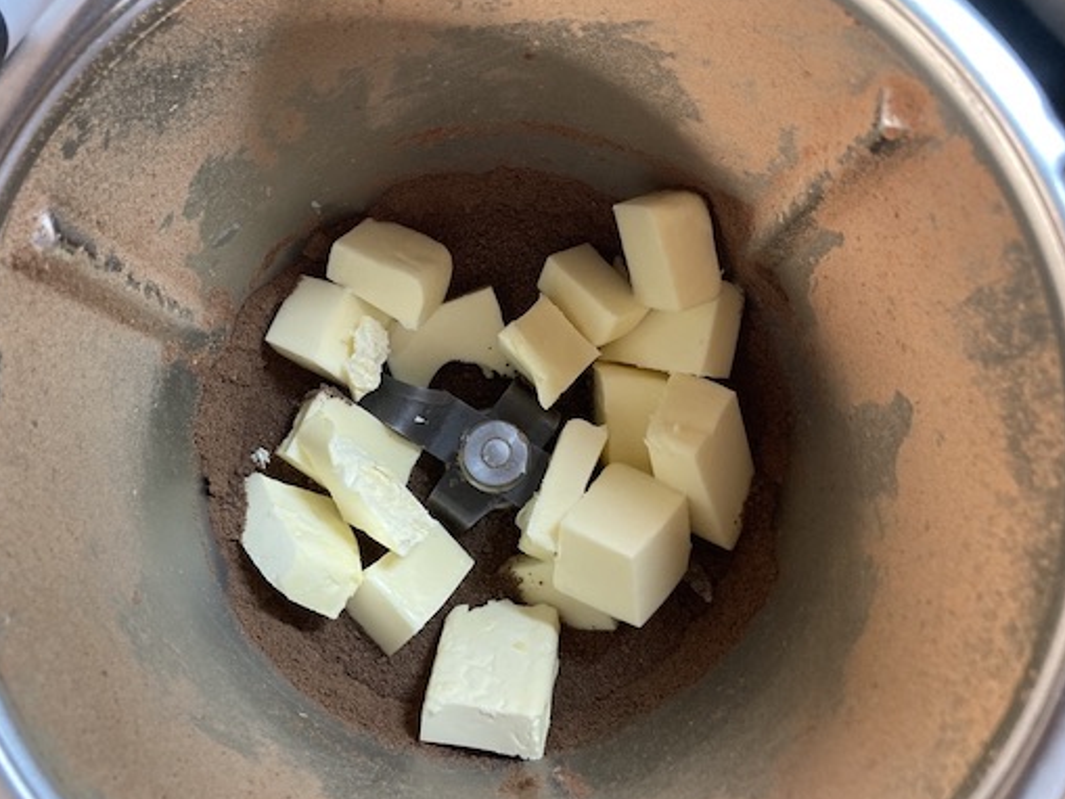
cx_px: 469
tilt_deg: -83.3
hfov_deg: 55.2
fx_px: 1016
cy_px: 389
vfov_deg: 43.0
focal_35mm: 33
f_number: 1.8
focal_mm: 3.99
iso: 200
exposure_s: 1/50
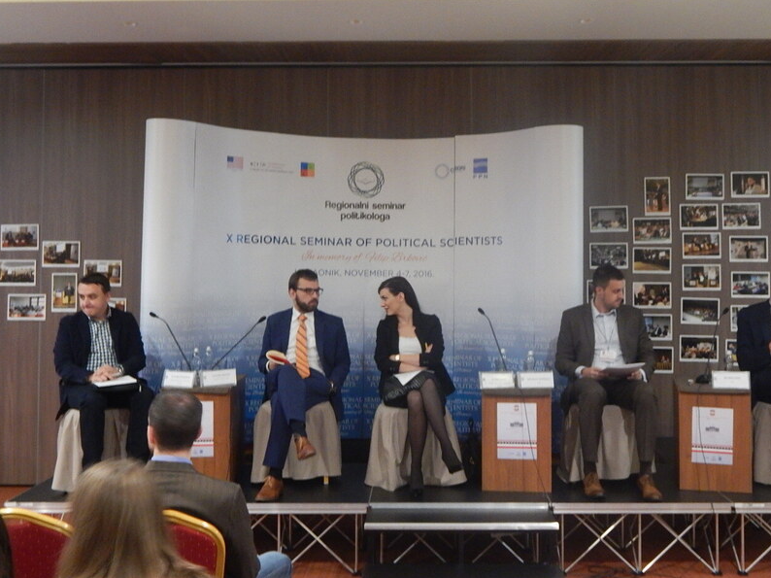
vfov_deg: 35.8
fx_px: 891
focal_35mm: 40
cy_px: 239
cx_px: 419
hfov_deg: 46.8
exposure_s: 1/6
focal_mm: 5.6
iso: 400
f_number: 3.2
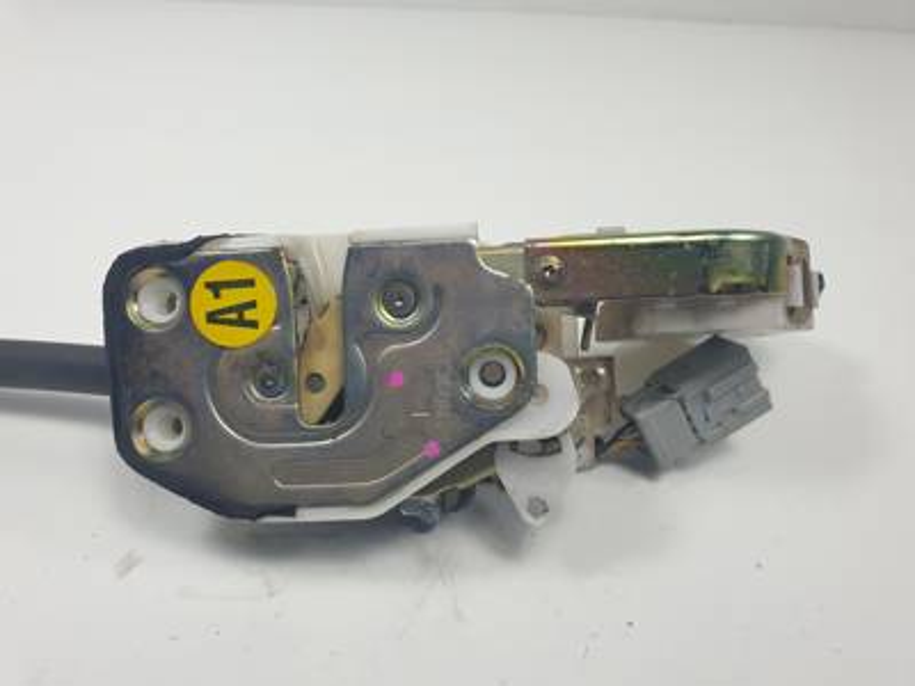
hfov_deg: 67.3
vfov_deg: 53.1
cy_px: 343
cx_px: 458
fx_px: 687
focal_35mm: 26
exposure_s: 1/227
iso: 50
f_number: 2.4
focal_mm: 4.3
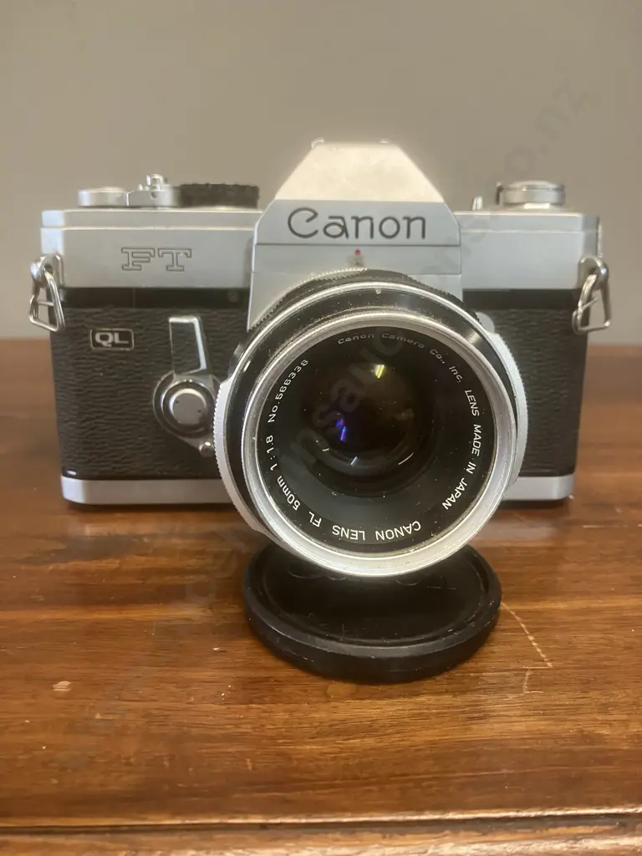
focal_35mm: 28
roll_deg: -0.2
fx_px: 692
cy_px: 428
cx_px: 321
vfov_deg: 63.4
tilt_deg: -18.9
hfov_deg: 49.7
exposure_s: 1/50
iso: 320
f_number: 1.8
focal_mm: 3.99
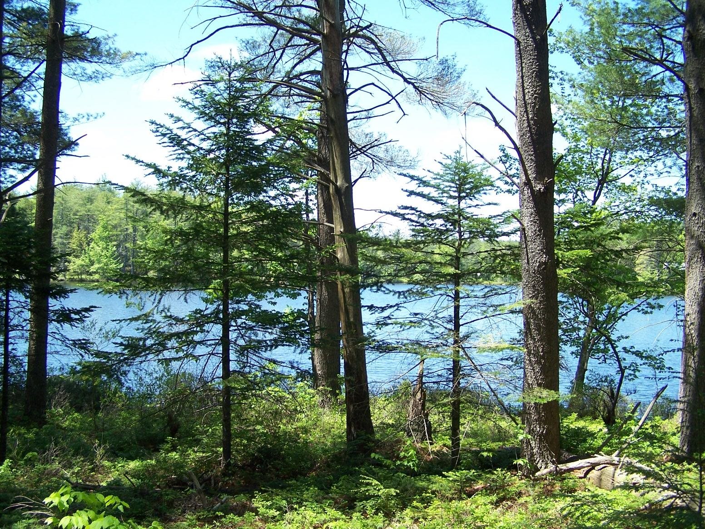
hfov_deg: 49.0
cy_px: 264
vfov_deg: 37.7
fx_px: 774
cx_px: 352
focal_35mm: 38
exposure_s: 1/350
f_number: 2.8
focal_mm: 6.3
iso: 80
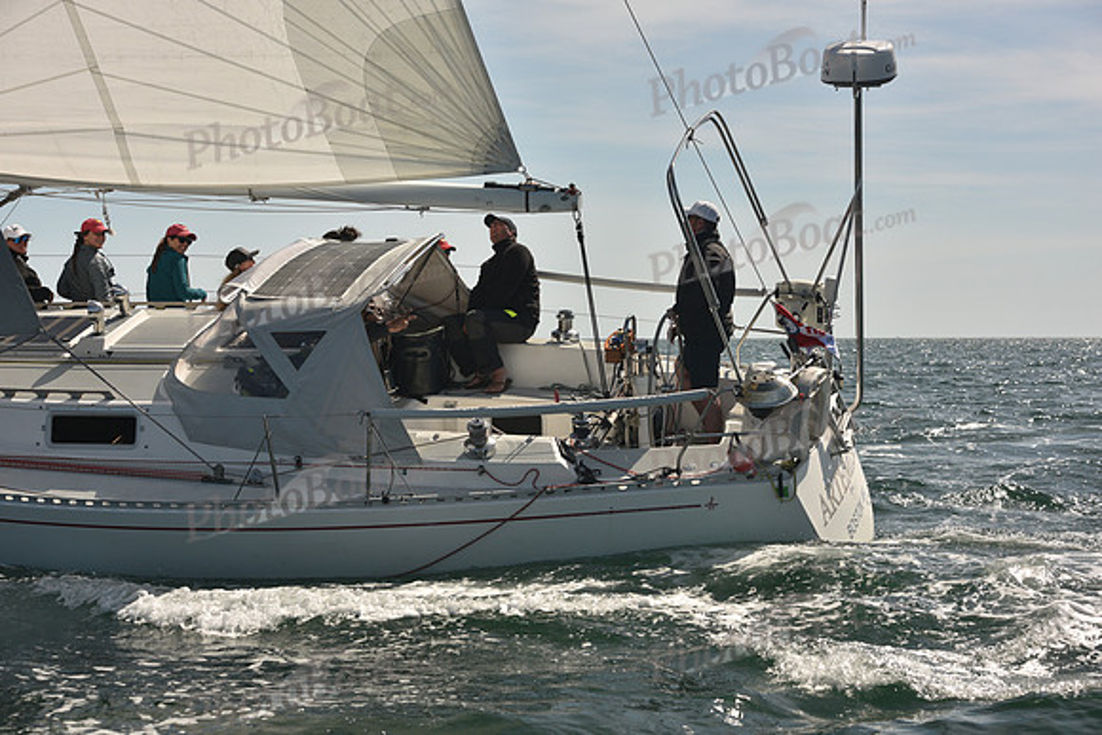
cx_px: 551
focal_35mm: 70
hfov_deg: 28.8
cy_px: 368
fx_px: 2143
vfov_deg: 19.5
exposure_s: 1/640
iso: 250
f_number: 8
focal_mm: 70
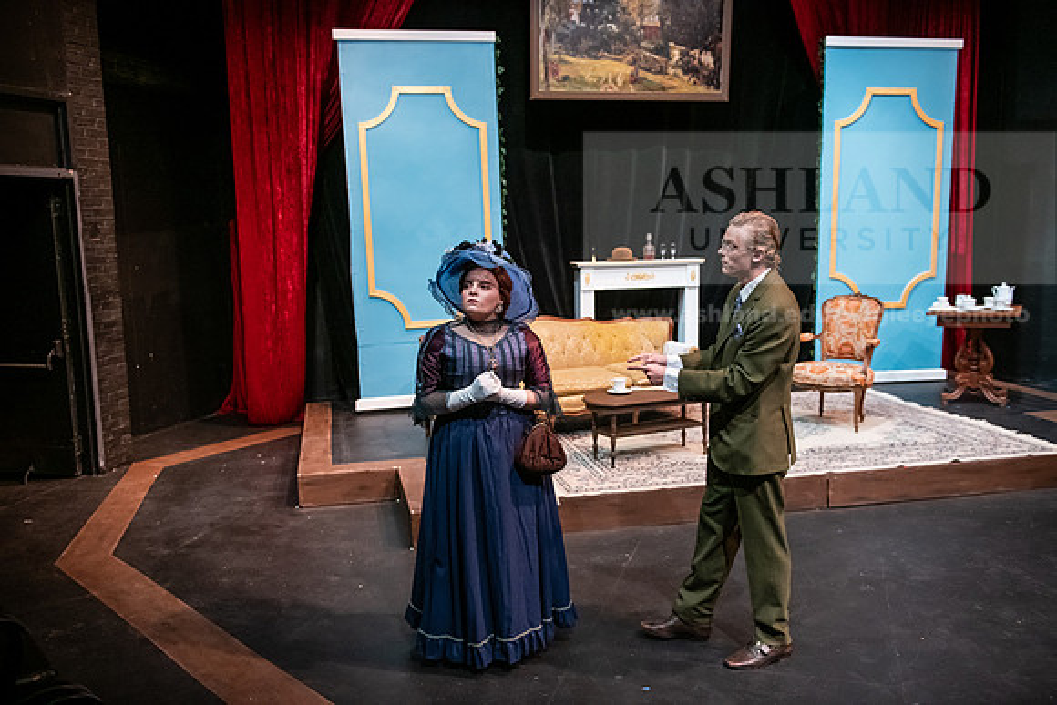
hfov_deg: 58.7
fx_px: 940
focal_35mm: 32
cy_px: 352
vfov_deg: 41.1
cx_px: 528
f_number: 3.2
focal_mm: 32
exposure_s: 1/200
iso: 3200
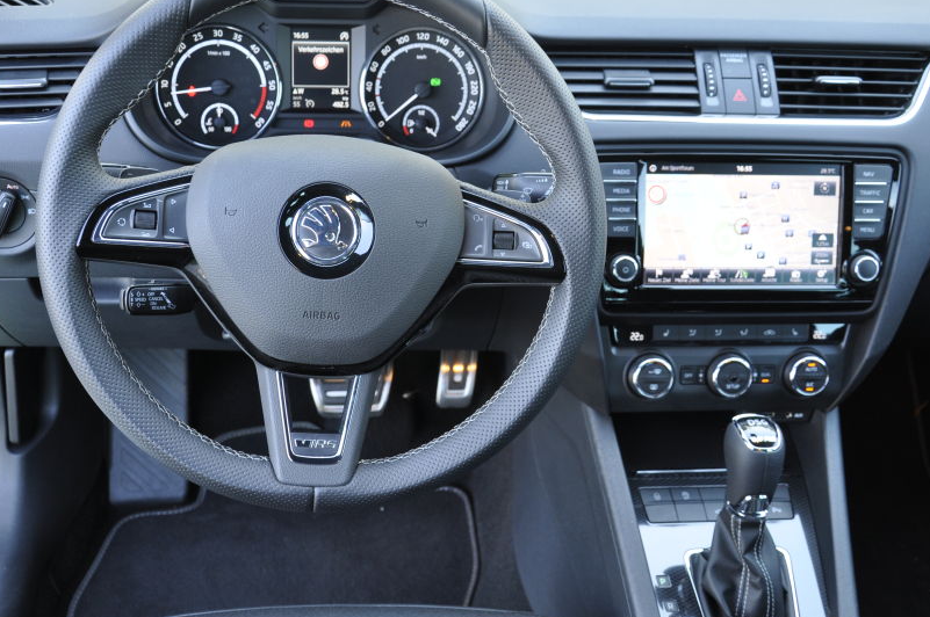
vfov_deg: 29.2
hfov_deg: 42.7
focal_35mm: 46
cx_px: 418
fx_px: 1187
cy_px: 314
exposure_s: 1/30
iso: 400
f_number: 5.6
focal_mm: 24
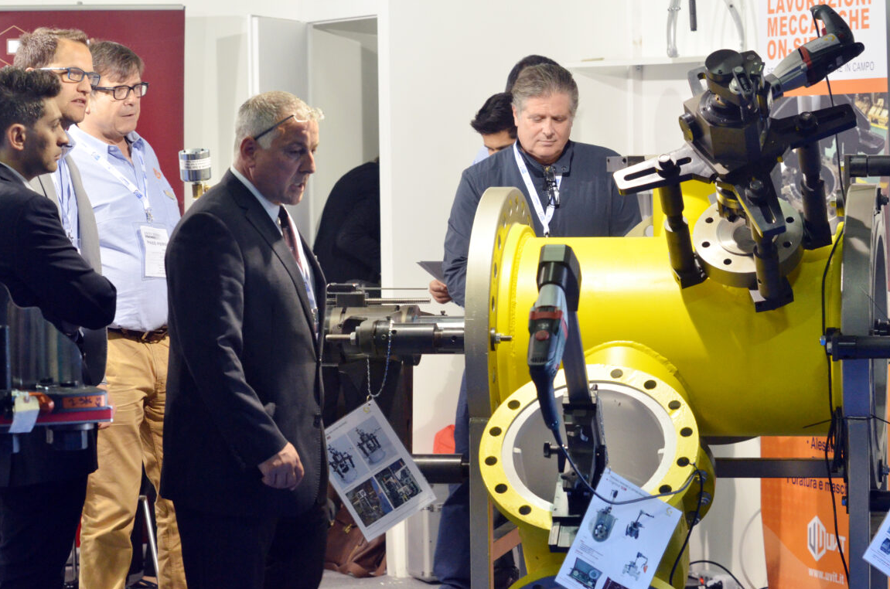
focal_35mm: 122
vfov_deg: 11.2
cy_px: 298
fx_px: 3009
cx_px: 438
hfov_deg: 16.8
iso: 2000
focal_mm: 80
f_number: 6.3
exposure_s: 1/125
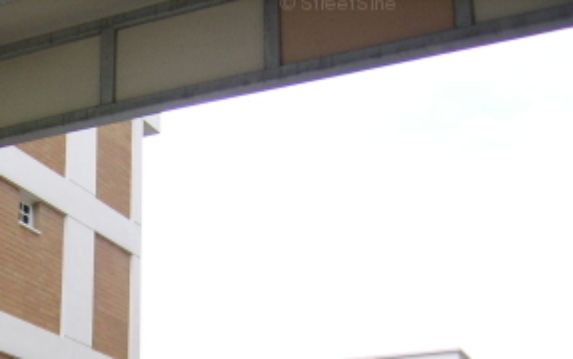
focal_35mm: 71
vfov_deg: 17.7
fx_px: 1110
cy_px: 405
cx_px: 30
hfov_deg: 27.6
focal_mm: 5.95
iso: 100
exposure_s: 1/38
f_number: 2.8
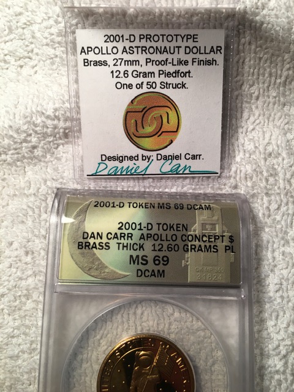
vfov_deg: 61.7
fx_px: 328
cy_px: 196
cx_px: 147
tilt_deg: -80.8
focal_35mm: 29
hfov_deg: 48.2
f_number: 2.2
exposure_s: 1/40
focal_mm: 4.15
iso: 25
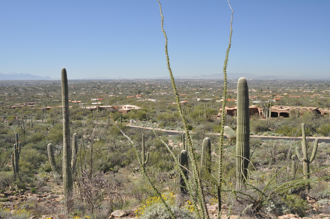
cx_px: 165
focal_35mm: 36
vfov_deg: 36.8
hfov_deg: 53.2
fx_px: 330
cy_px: 110
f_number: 7.1
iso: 200
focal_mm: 24
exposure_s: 1/200
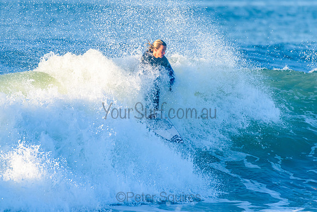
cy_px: 90
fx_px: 5355
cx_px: 160
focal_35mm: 608
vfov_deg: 2.3
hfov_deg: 3.4
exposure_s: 1/2000
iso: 640
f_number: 5.6
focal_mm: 500
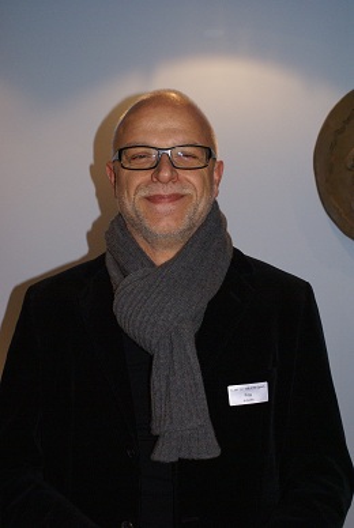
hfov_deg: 25.8
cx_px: 177
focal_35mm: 52
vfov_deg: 37.8
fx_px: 772
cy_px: 264
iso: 400
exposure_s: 1/60
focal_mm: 35
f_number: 5.6
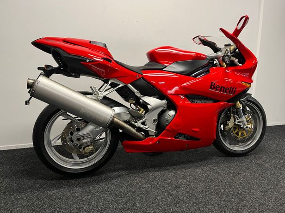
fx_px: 222
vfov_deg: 51.4
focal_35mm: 27
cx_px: 145
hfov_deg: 65.3
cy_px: 105
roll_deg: -1.2
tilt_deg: -10.3
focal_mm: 5.1
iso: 100
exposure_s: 1/50
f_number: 1.6
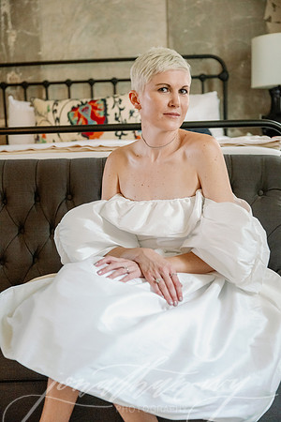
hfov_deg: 29.2
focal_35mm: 46
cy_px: 211
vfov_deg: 42.7
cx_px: 140
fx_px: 539
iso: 4000
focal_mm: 46
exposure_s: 1/200
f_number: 2.8
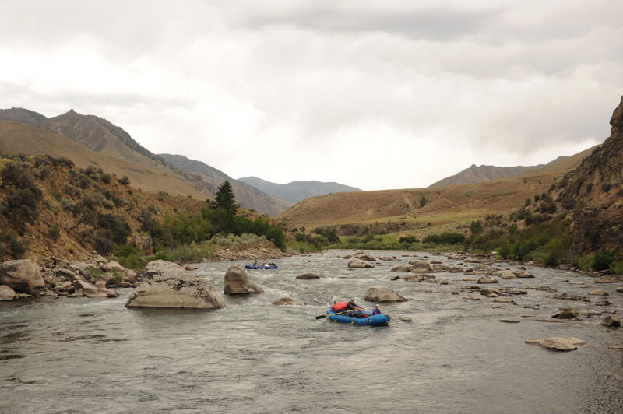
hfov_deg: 54.5
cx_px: 312
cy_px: 207
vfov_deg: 37.8
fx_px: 605
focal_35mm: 35
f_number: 5.6
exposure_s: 1/200
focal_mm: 35
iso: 320
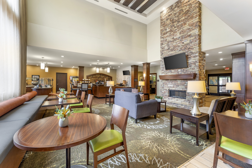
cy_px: 84
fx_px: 98
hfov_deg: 104.3
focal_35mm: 14
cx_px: 126
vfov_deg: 81.2
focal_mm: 14
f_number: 9
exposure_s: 2
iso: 200
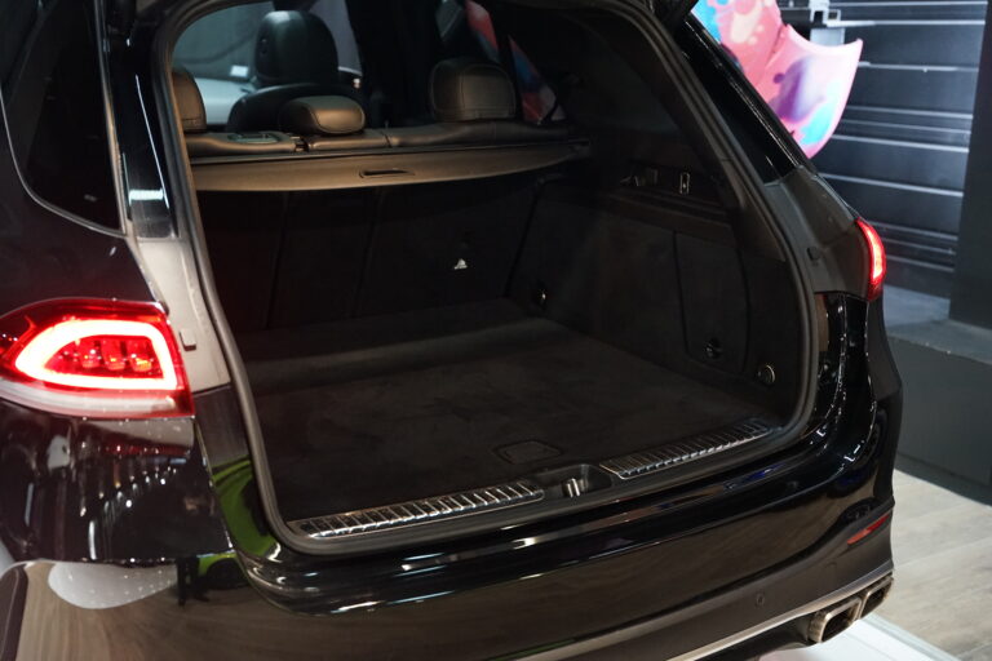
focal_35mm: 44
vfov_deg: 30.3
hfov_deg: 44.1
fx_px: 1223
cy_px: 330
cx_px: 496
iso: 4000
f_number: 2.8
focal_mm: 44.4
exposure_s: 1/80
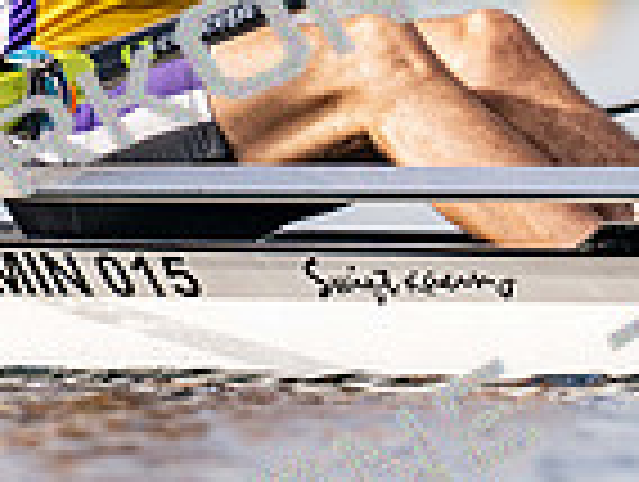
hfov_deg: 0.8
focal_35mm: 2355
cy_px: -124
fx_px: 43546
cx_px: 369
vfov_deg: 0.6
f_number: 4
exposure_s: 1/2500
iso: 220
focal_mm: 600
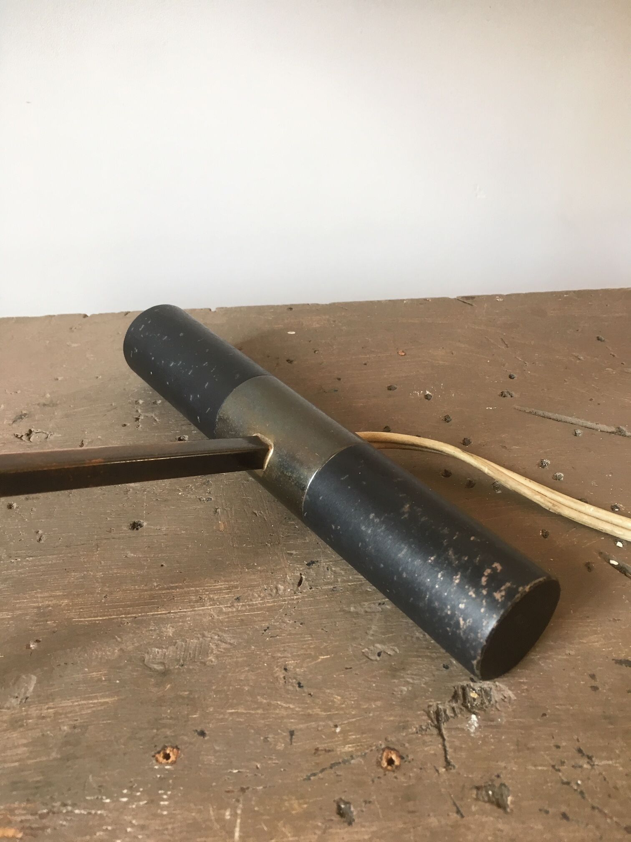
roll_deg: +2.1
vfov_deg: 61.7
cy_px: 421
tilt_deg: -37.9
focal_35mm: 29
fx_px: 705
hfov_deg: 48.2
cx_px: 316
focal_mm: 4.15
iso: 50
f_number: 2.2
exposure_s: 1/33
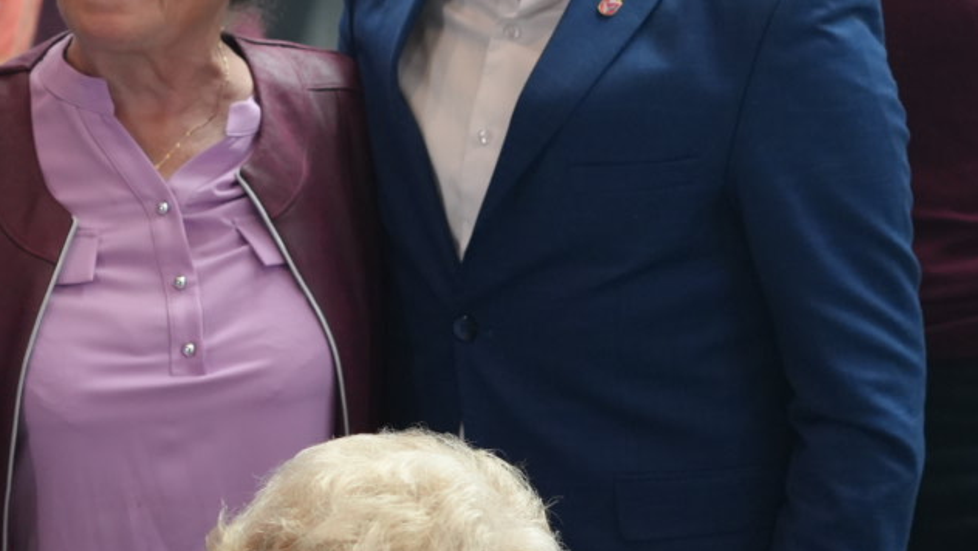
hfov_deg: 15.5
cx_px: -142
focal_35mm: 134
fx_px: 3476
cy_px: 31
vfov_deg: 9.0
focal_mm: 50
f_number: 4
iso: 2000
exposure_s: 1/160
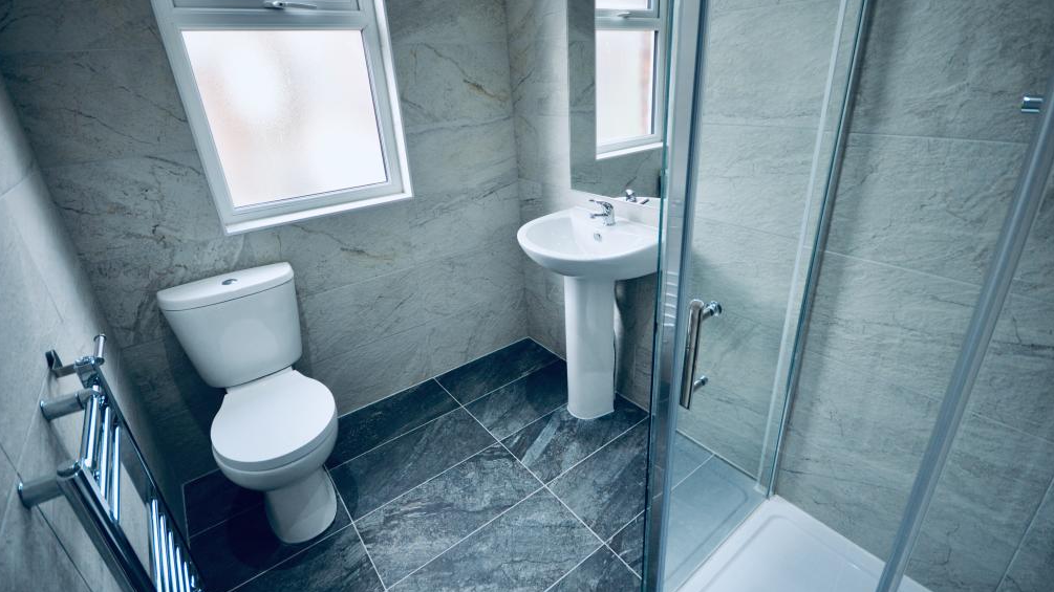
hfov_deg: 99.4
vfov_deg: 67.0
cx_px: 526
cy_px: 273
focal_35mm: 16
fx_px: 447
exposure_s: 1/60
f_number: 4
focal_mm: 10
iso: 400
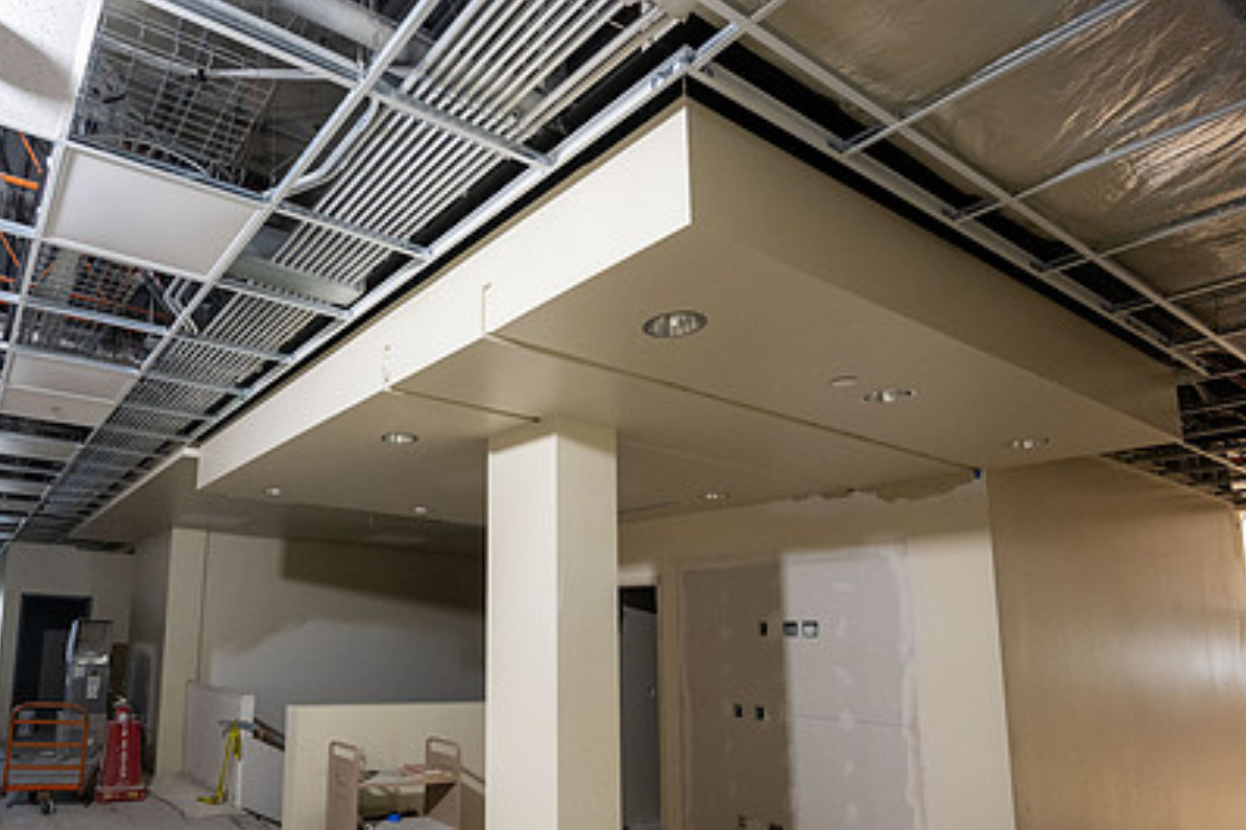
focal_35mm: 22
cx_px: 388
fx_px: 761
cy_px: 537
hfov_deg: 75.4
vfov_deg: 56.2
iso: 2500
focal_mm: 14
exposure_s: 1/100
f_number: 4
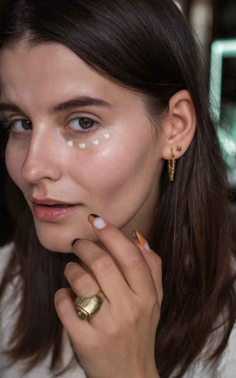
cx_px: 116
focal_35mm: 54
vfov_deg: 37.5
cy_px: 190
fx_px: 556
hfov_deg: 24.0
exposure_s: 1/160
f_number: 3.2
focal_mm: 35
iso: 250
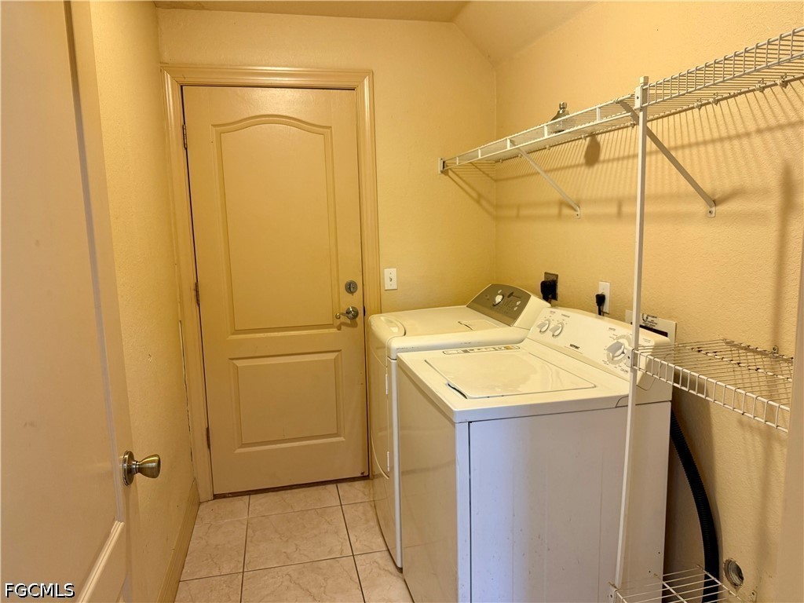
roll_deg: +1.9
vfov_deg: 56.8
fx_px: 557
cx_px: 402
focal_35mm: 24
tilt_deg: -8.5
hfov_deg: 71.6
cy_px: 302
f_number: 1.78
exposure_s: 1/60
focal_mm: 6.76
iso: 160
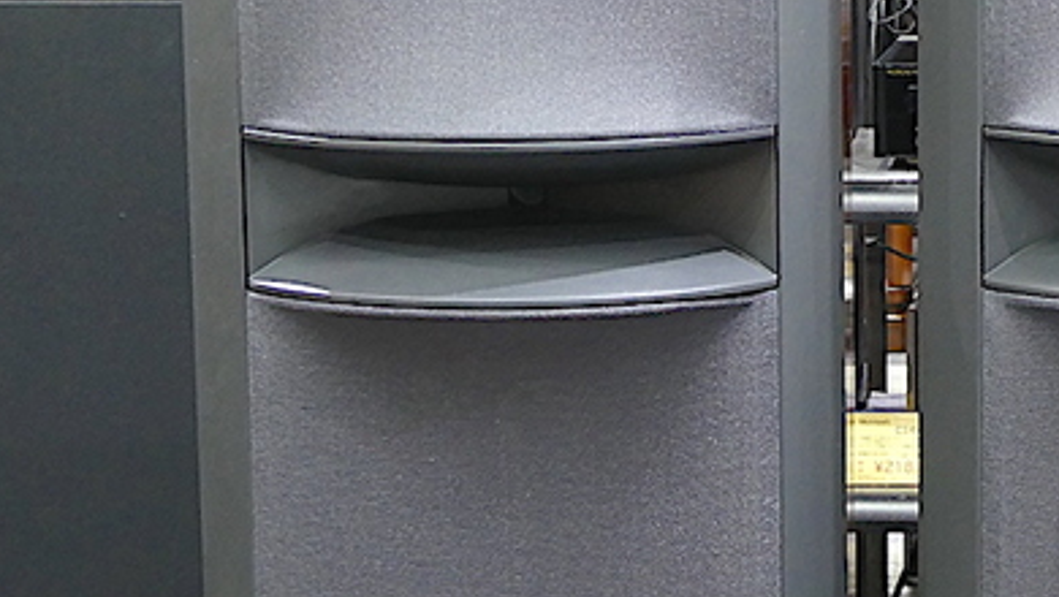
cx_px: 874
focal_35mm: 134
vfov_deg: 9.1
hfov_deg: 15.9
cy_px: 434
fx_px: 3765
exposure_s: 1/2.5
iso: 200
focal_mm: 9
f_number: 4.1
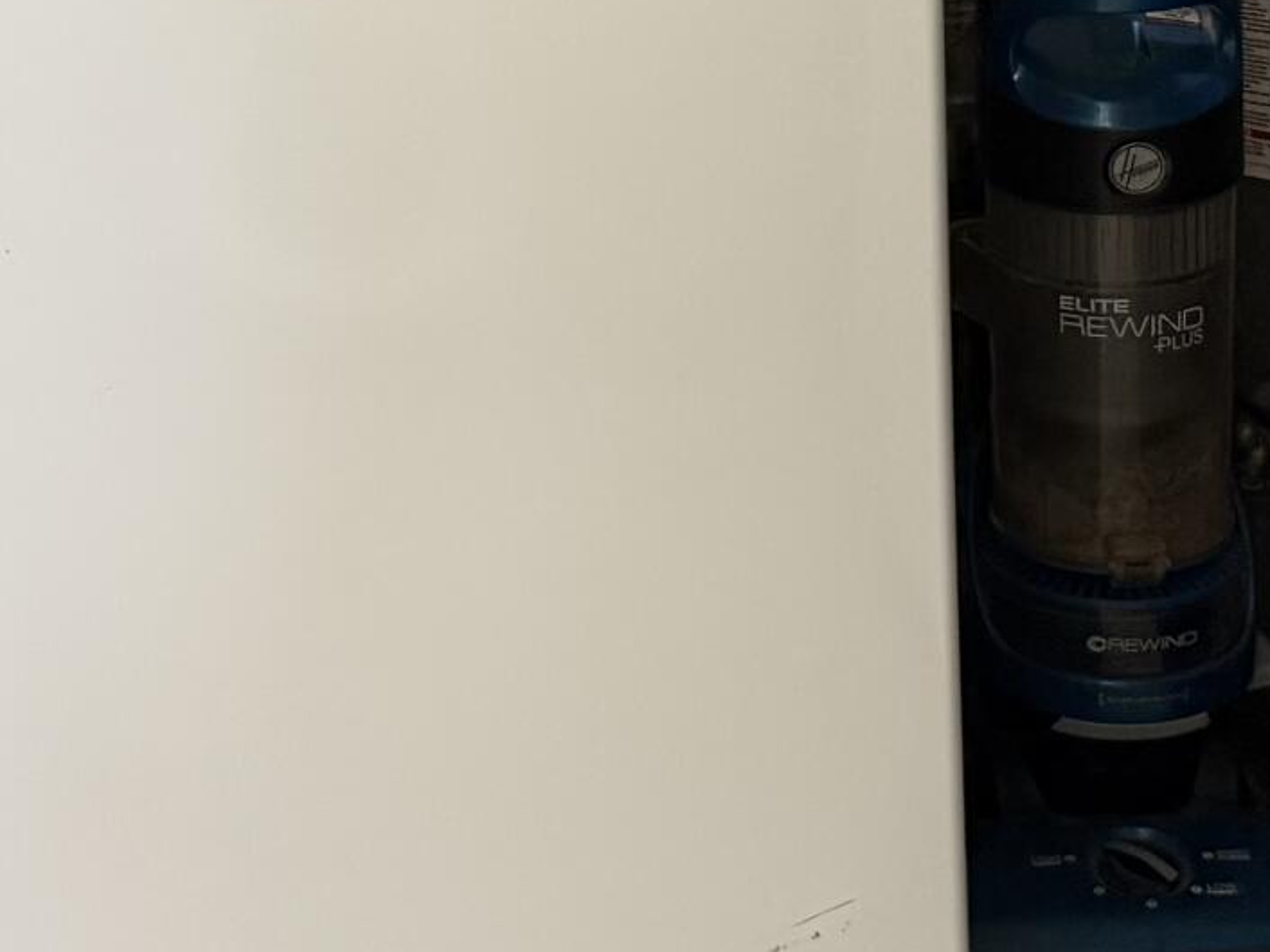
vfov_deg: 14.3
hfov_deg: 18.9
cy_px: 14
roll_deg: +3.4
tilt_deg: -9.4
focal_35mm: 102
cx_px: 137
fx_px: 3741
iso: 400
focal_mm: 6.76
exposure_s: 1/60
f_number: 1.78
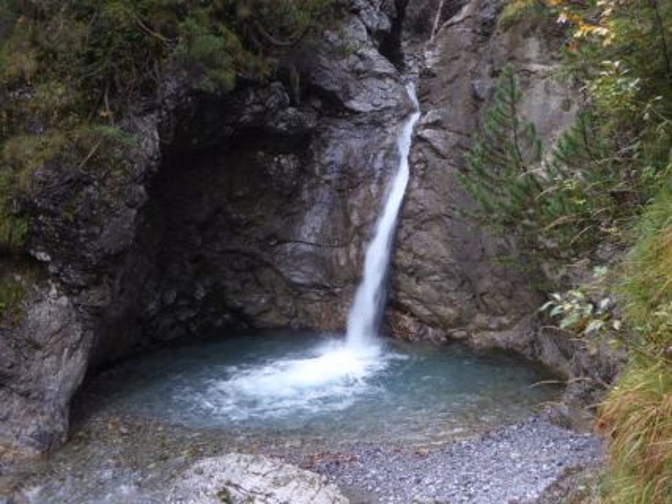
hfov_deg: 40.4
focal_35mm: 47
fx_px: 912
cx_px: 336
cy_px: 252
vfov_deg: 30.9
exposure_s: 1/20
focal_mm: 8.4
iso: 100
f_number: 5
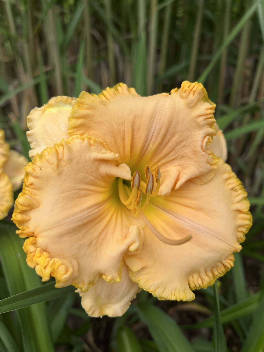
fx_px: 264
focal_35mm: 26
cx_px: 132
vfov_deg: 67.3
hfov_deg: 53.1
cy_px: 176
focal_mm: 5.1
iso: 50
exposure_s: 1/1497
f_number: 1.6
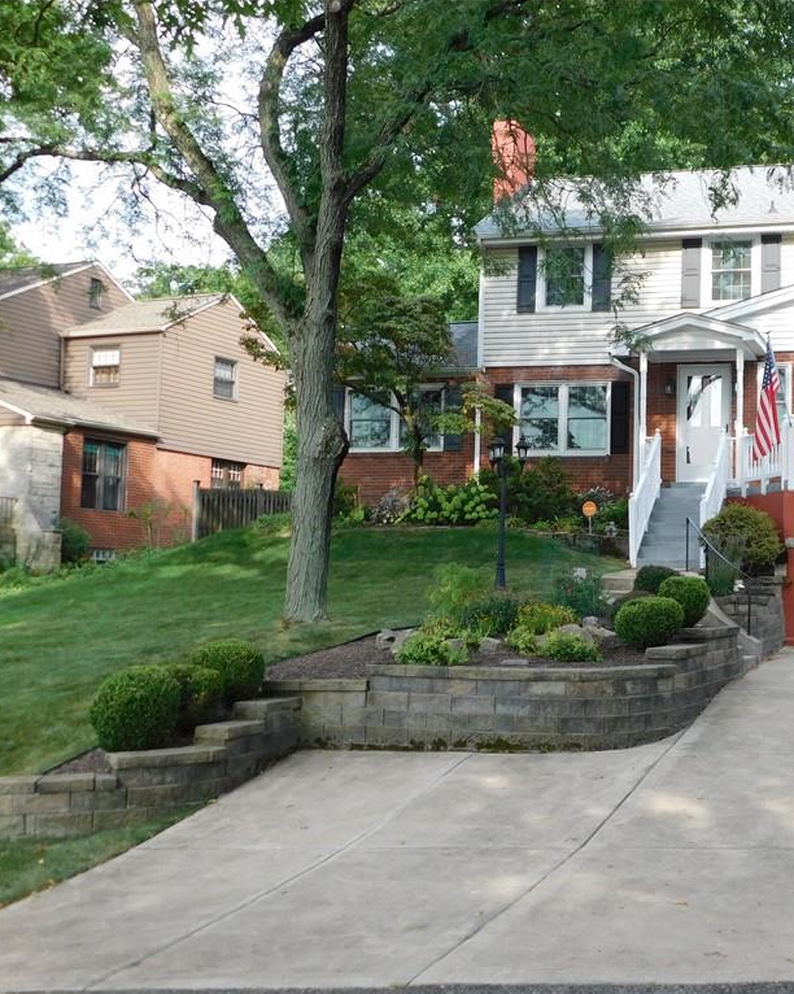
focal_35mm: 47
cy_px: 497
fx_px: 1382
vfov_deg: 39.6
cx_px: 593
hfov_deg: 31.5
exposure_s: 1/250
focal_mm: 6.3
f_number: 3.5
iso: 125
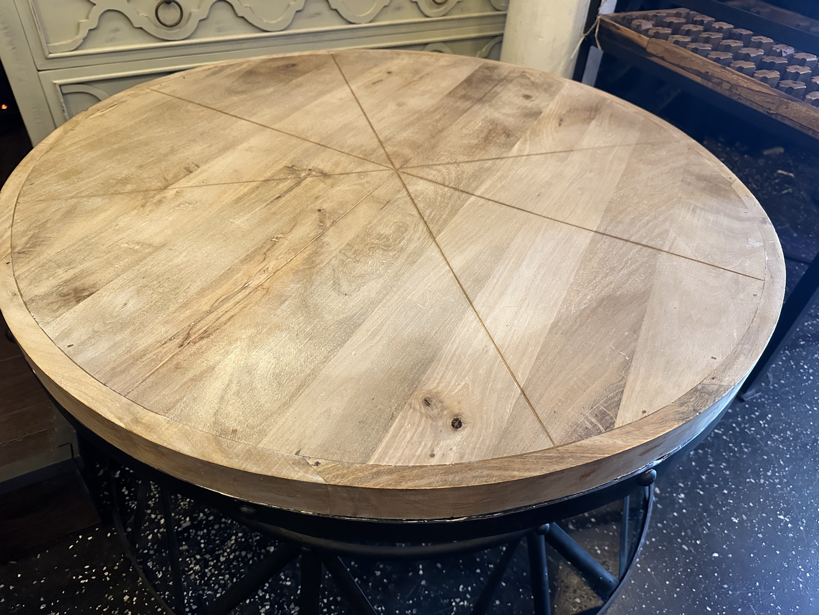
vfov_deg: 56.8
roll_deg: -5.2
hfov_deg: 71.6
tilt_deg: -40.1
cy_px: 308
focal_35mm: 24
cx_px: 410
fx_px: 568
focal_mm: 6.86
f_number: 1.78
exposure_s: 1/60
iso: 640
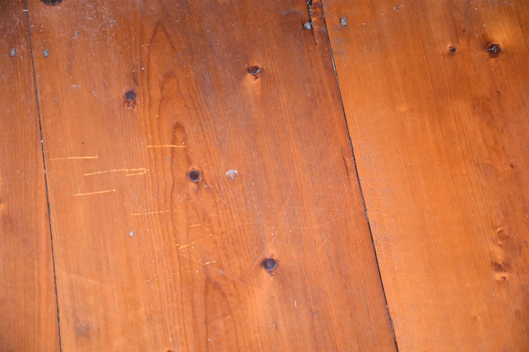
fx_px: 1455
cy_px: 176
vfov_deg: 13.8
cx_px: 264
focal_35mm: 99
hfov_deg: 20.6
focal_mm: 66
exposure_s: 1/60
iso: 6400
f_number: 5
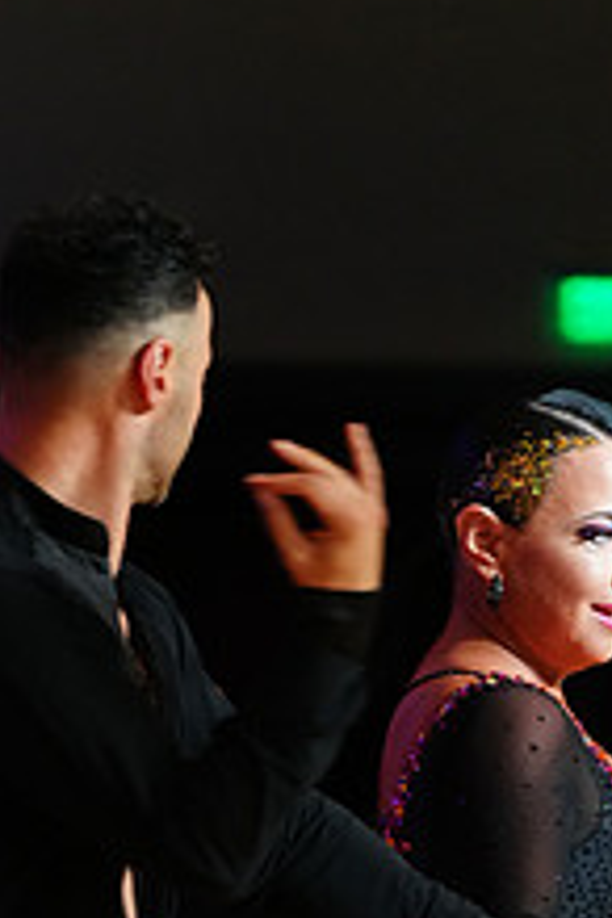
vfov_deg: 3.9
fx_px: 13514
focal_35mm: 530
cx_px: 304
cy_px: 1182
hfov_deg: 2.6
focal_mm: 200
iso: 3200
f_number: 4
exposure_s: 1/250
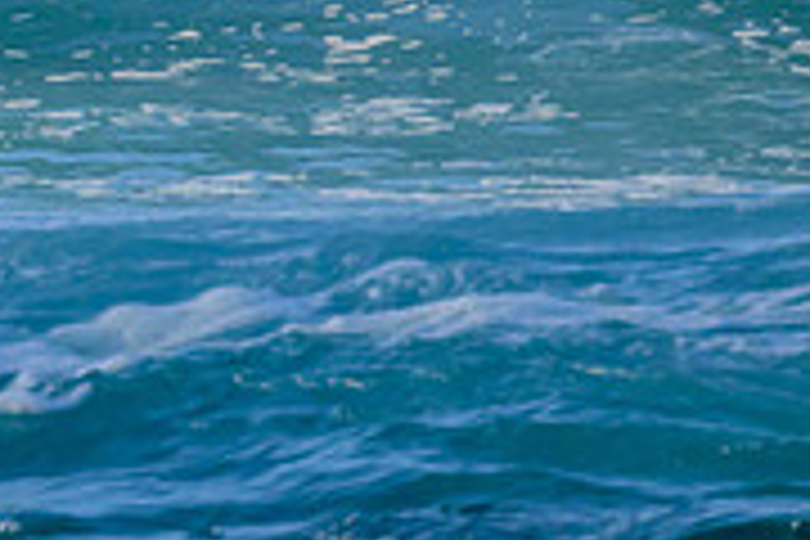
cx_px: -486
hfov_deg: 0.8
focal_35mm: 2572
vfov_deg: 0.5
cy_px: -317
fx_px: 57865
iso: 2500
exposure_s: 1/2000
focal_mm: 800
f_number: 11
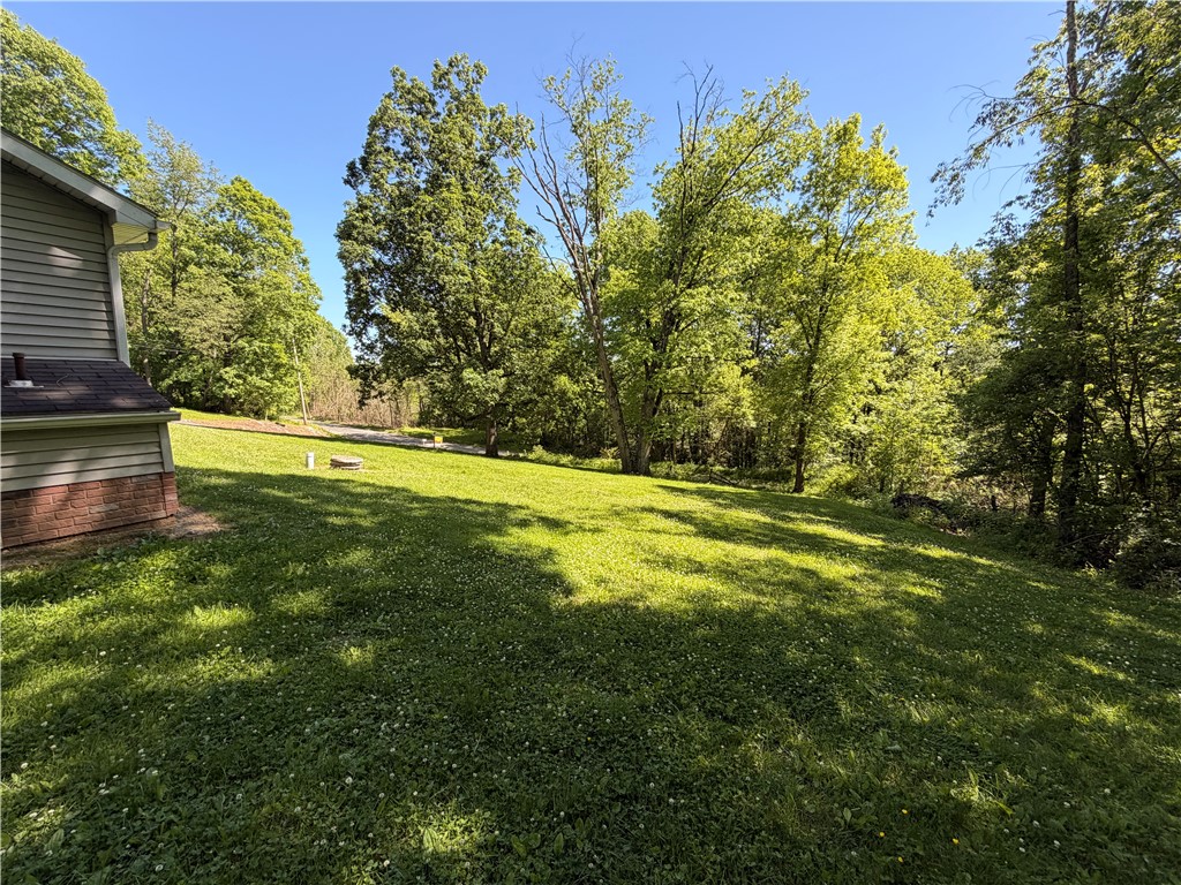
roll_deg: -0.7
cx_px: 590
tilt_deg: -8.1
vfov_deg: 85.7
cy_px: 442
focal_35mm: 14
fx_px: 478
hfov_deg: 102.1
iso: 64
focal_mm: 2.22
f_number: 2.2
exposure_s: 1/502
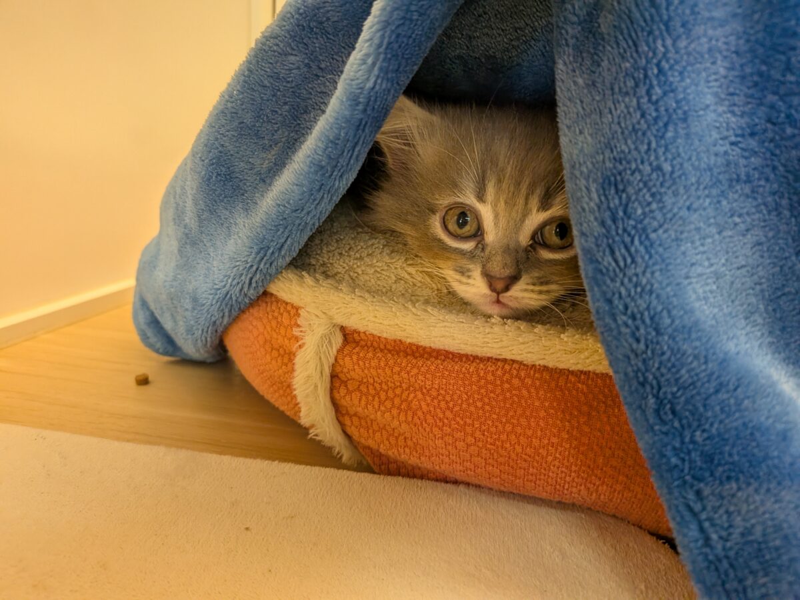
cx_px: 400
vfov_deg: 56.8
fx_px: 555
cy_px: 300
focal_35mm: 24
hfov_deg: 71.6
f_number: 1.7
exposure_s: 1/120
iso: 103
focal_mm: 4.53
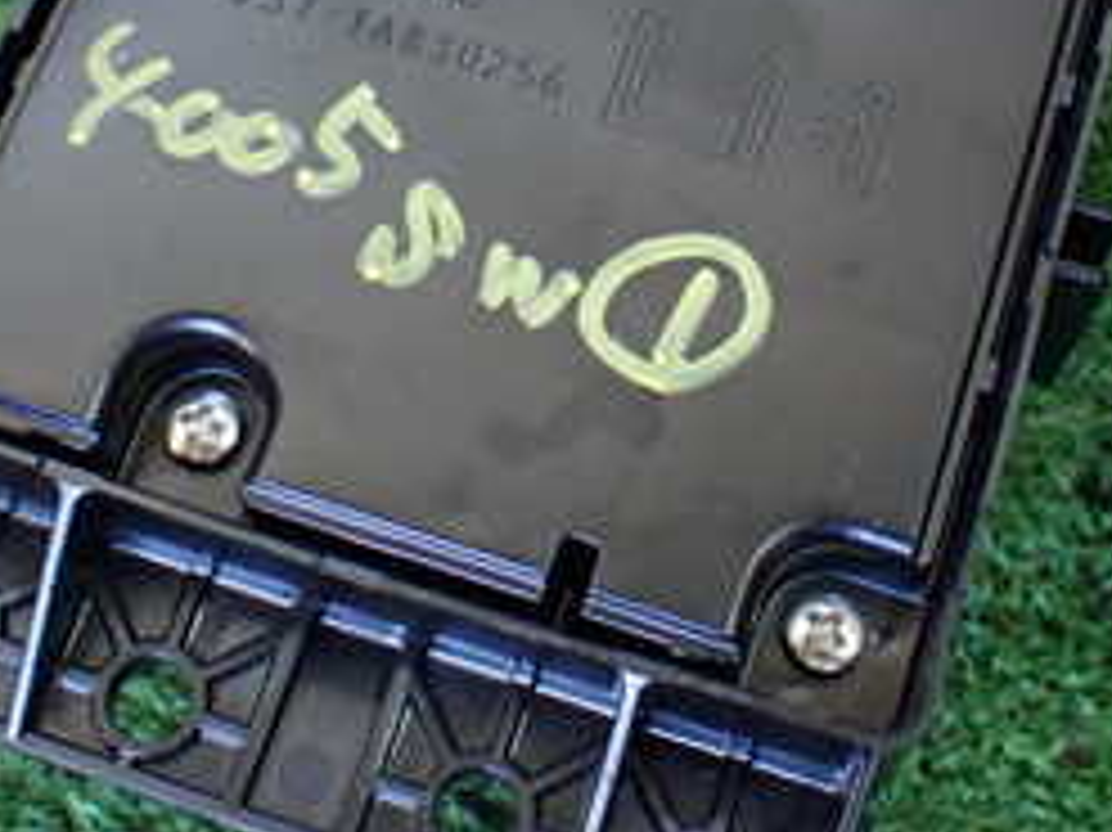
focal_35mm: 73
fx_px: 2344
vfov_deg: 19.9
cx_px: 590
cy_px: 121
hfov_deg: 26.7
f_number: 2.3
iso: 800
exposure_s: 1/100
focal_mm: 5.4
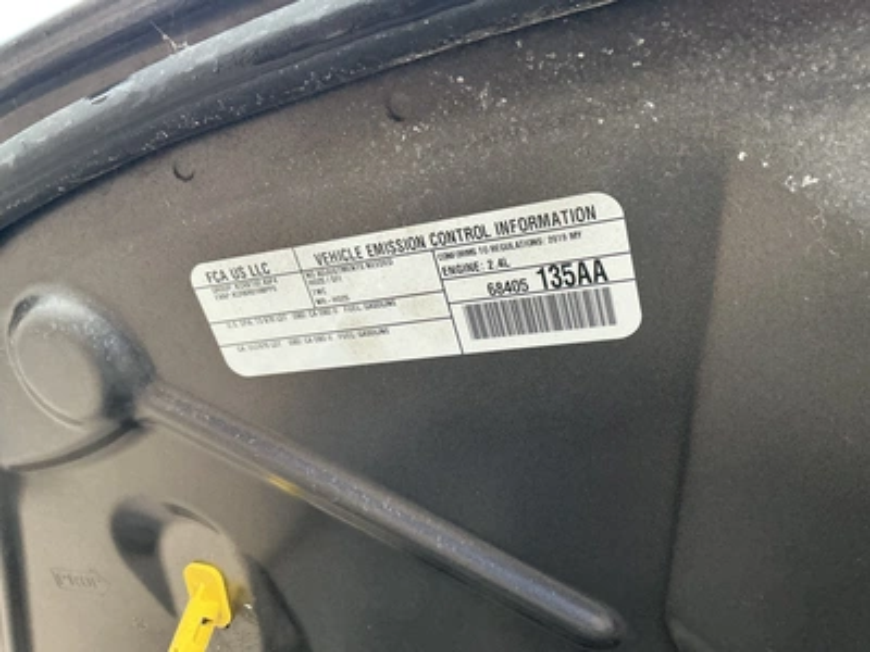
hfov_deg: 63.4
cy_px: 326
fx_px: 704
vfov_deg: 49.7
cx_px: 435
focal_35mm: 28
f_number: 1.8
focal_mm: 3
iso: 160
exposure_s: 1/60
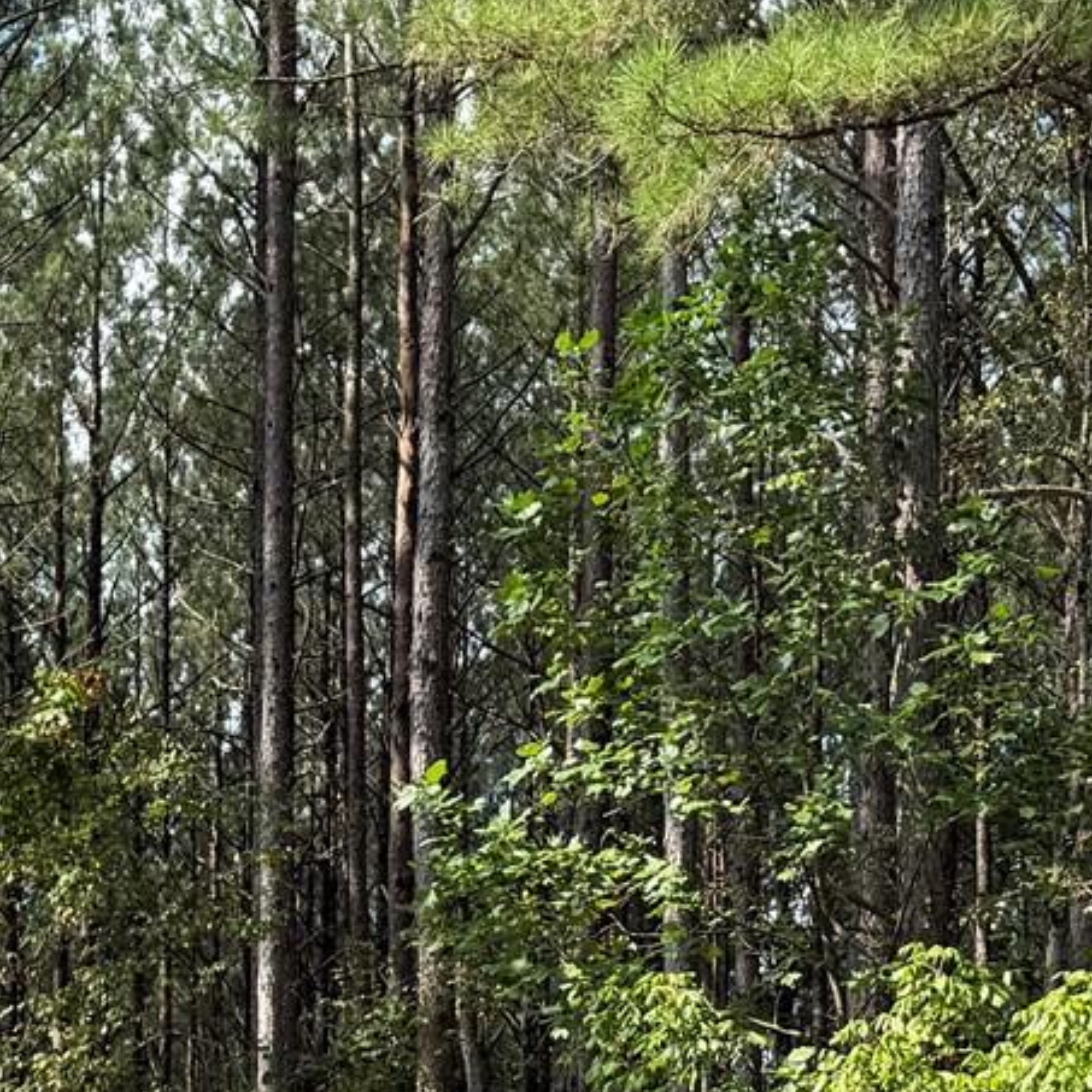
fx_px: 3426
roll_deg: +0.5
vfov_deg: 17.1
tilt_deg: +4.6
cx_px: 188
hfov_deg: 17.9
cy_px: 1410
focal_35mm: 96
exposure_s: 1/1174
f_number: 1.78
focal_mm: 6.76
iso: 80
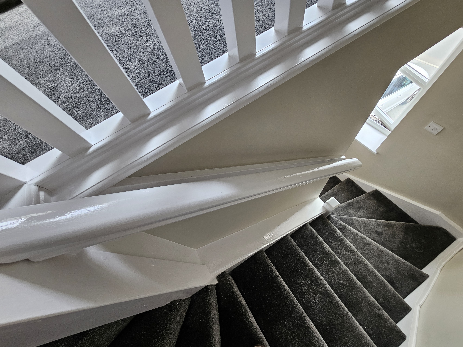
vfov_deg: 89.9
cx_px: 232
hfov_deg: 106.2
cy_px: 174
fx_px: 174
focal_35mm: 13
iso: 160
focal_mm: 2.2
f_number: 2.2
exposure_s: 1/60
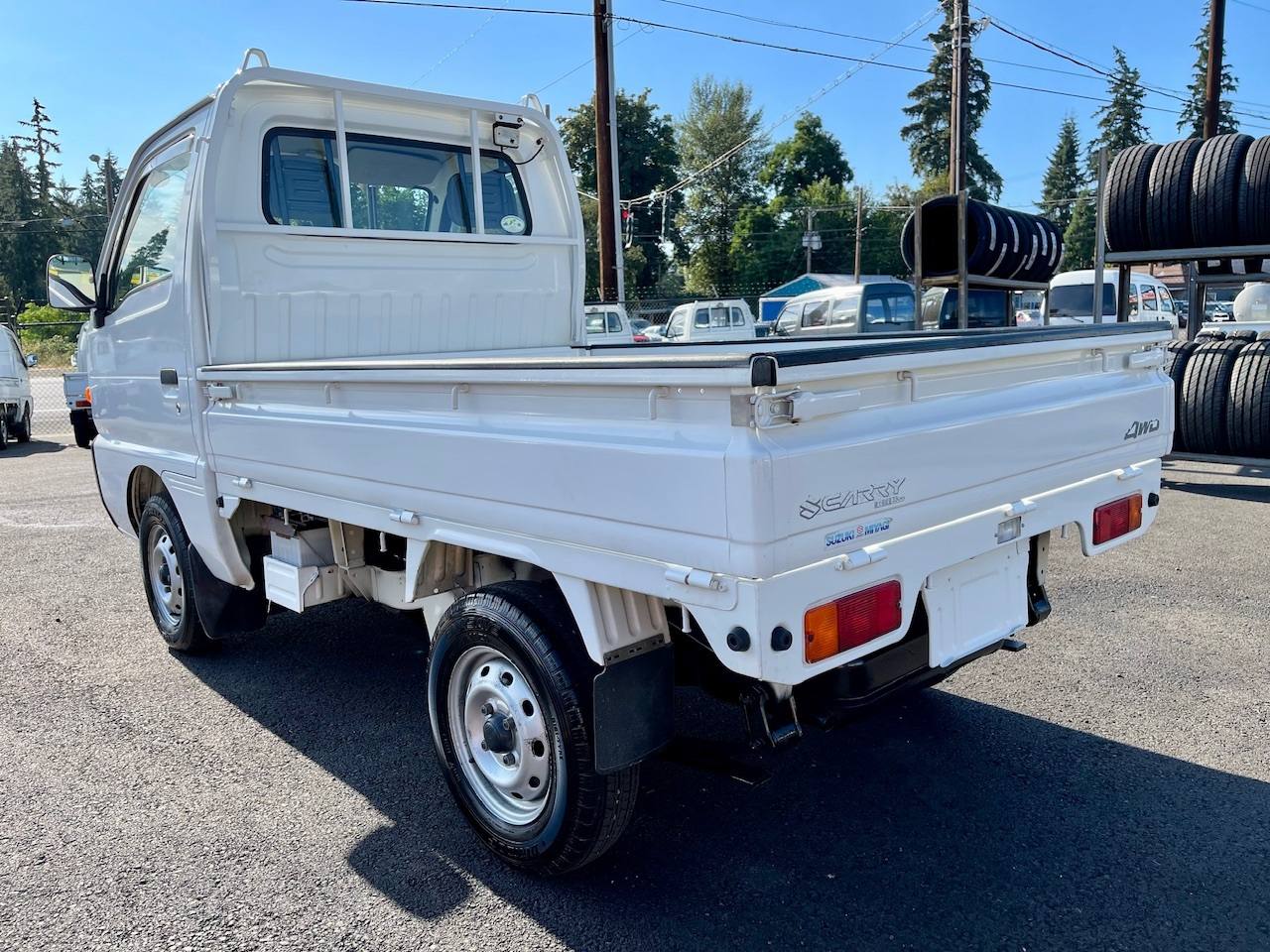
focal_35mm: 25
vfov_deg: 54.9
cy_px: 476
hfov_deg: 69.4
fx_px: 917
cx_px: 635
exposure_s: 1/1353
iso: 32
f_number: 1.6
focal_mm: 5.1
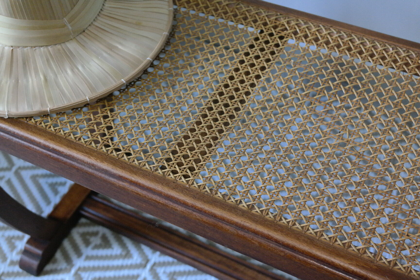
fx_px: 618
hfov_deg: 37.5
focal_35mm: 53
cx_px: 210
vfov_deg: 25.5
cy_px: 140
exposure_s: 1/60
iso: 3200
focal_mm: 35
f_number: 4.5
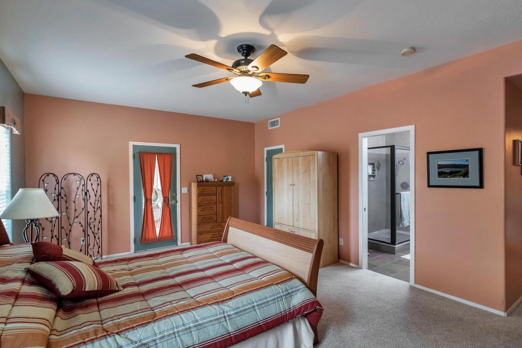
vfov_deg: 70.5
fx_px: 247
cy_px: 174
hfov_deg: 93.3
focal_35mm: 17
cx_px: 261
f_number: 4.5
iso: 3200
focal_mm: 17
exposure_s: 1/50
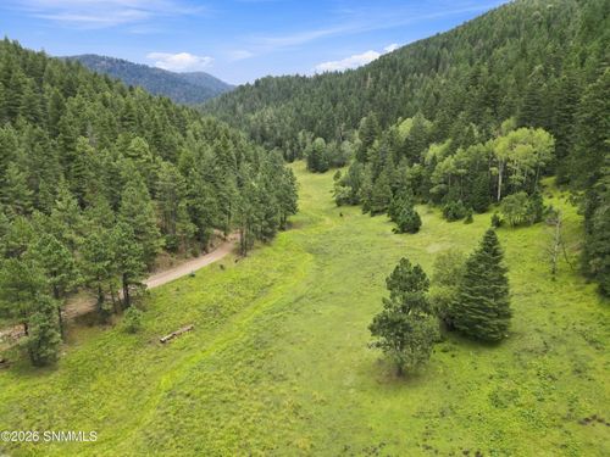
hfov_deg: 71.6
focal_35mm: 24
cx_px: 305
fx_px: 423
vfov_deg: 56.8
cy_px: 228
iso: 130
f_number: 1.7
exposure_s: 1/1000
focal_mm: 6.7
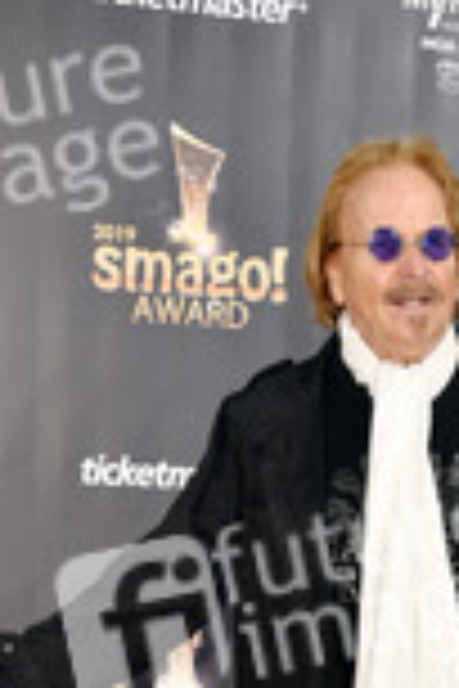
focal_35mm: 115
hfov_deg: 11.8
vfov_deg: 17.0
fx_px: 2199
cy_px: 827
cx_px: 418
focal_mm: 44
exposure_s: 1/160
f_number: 5.6
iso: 1000
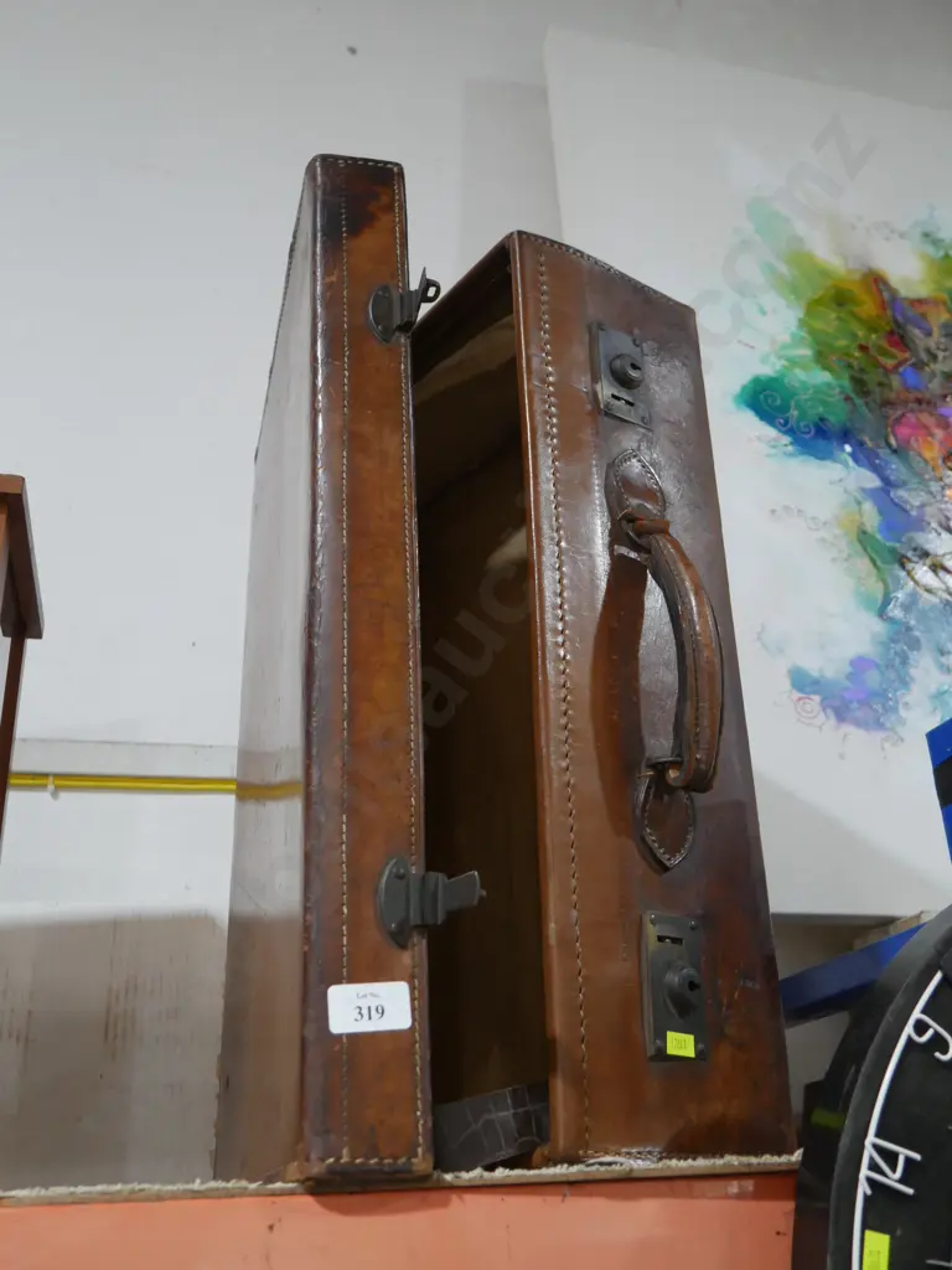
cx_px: 476
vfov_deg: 54.0
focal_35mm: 34
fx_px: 1247
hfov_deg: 41.8
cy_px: 635
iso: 1000
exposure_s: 1/60
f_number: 4
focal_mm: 17
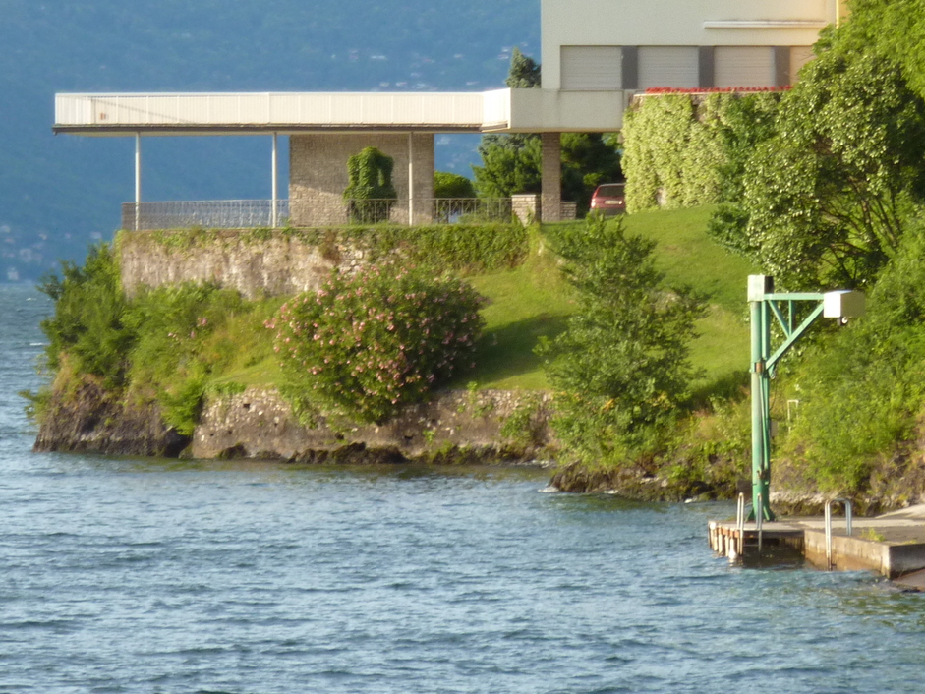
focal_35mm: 357
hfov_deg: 5.6
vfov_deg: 4.2
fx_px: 9541
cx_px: 413
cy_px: 256
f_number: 4.6
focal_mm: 34.4
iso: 160
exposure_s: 1/250
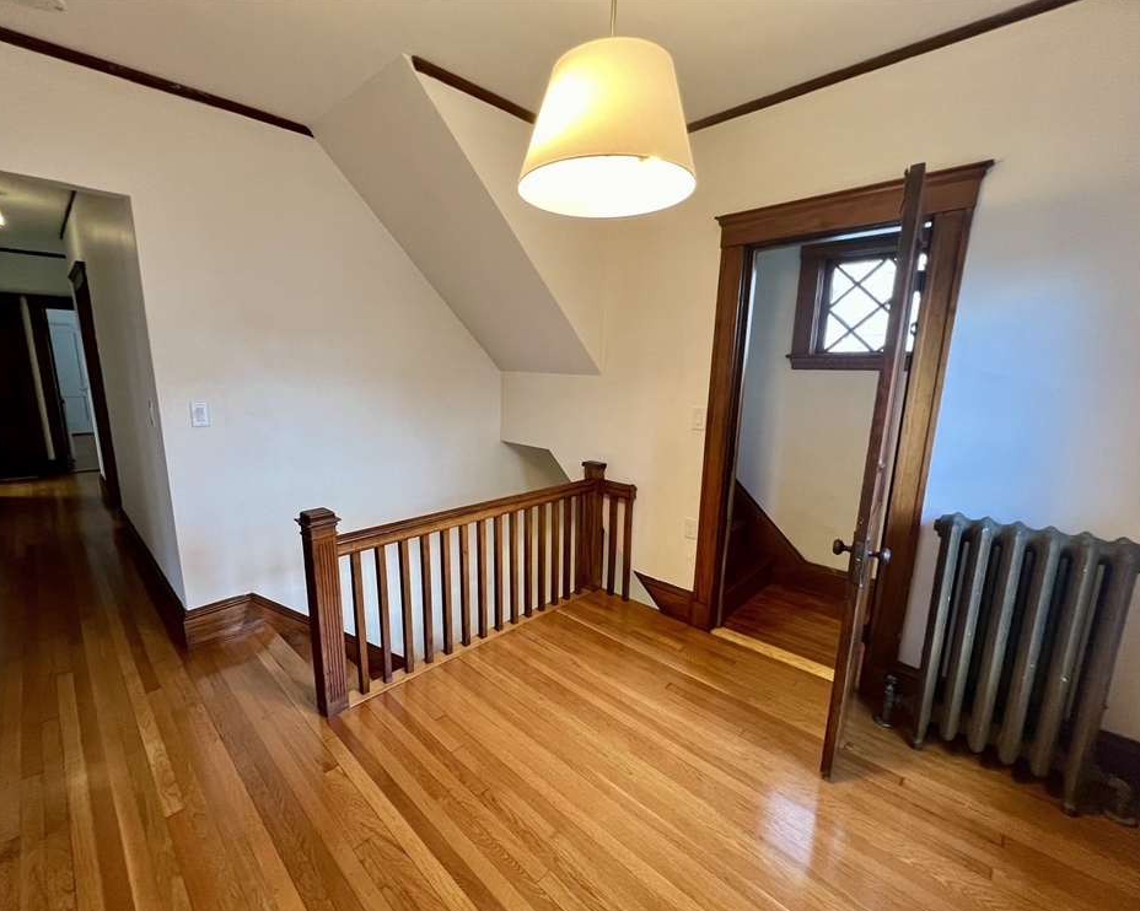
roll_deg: -1.1
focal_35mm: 14
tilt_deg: -11.7
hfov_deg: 100.5
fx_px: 472
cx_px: 520
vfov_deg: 87.9
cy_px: 467
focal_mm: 1.57
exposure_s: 1/60
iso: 250
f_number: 1.8
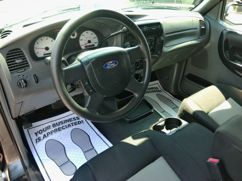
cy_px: 90
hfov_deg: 67.3
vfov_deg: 53.1
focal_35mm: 26
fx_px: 182
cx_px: 121
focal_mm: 3
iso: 109
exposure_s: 1/50
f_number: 2
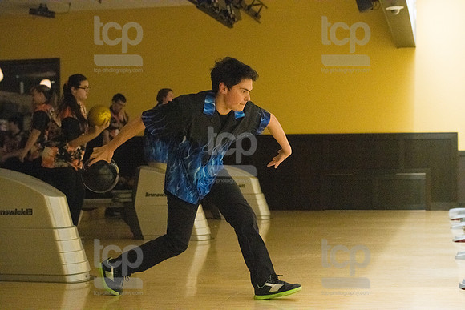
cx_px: 232
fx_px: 904
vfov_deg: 19.5
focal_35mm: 70
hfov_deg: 28.8
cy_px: 155
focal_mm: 70
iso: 10000
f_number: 4.5
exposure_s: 1/1000
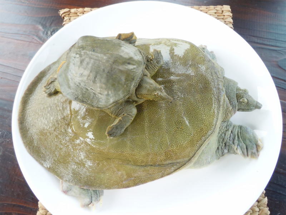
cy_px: 108
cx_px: 143
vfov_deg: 49.7
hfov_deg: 63.4
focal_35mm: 28
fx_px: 231
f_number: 3.7
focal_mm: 5
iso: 125
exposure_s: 1/125
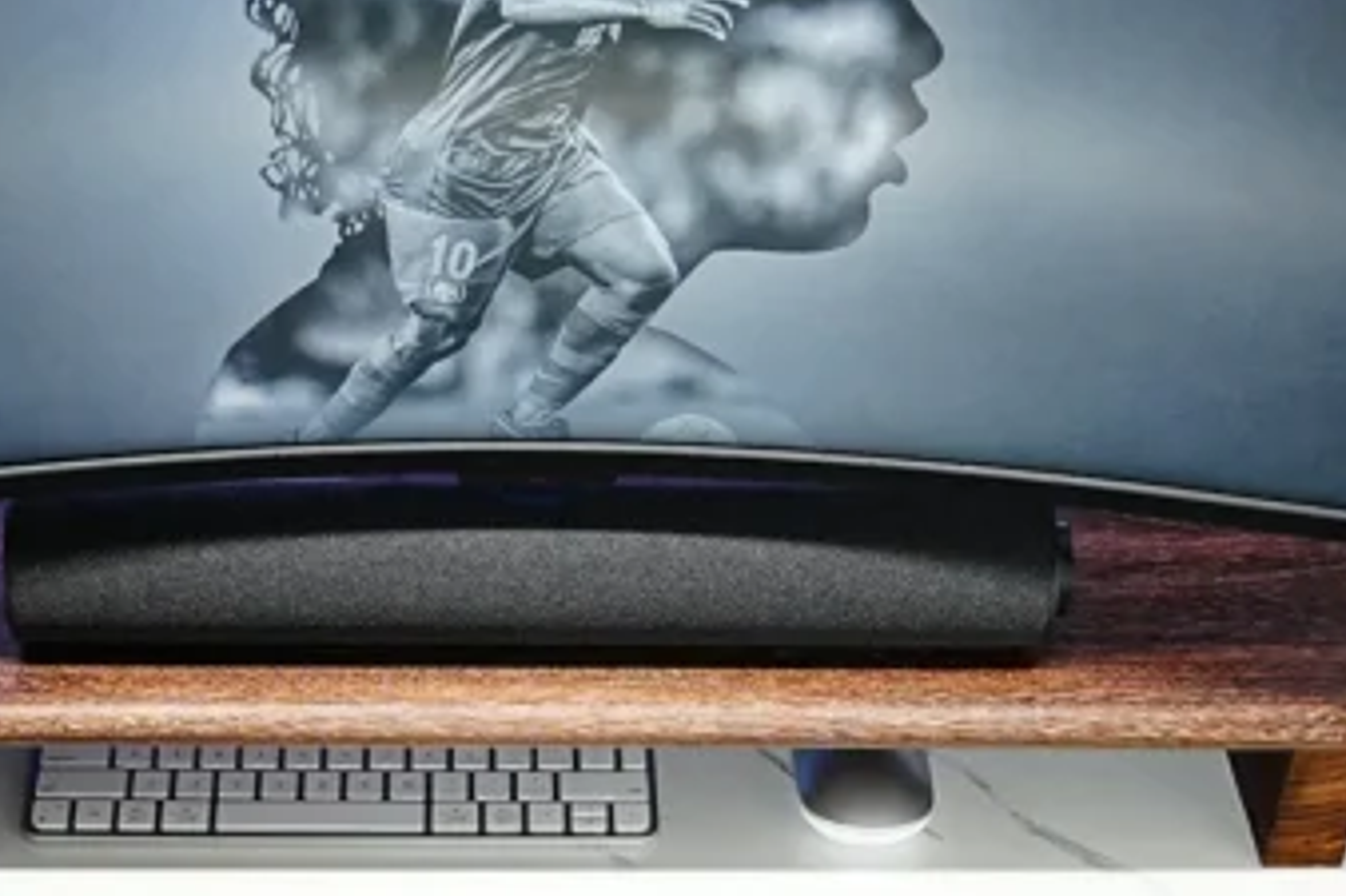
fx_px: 2653
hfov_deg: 28.4
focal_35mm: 71
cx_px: 546
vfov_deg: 19.1
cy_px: 651
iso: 1250
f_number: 4
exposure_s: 1/30
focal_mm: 24
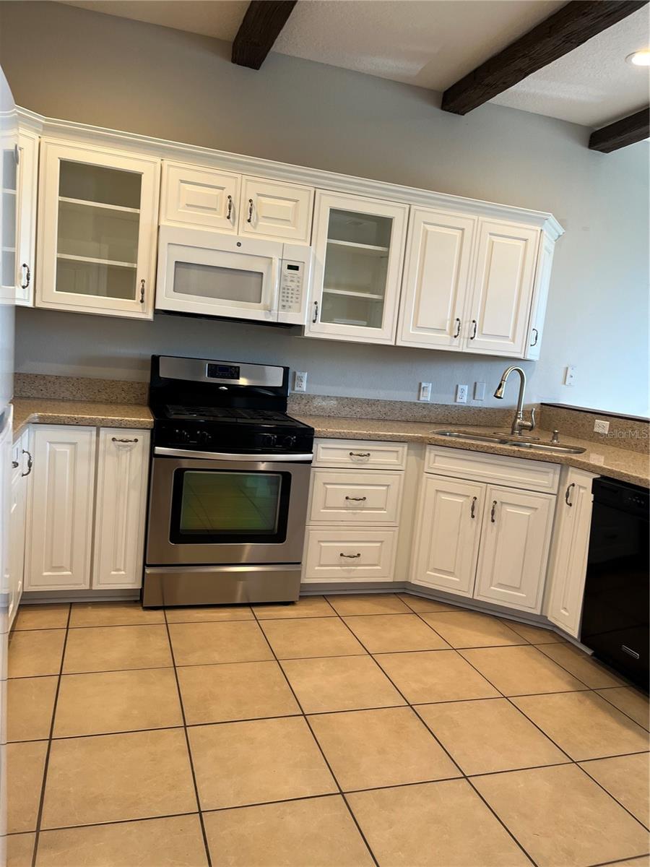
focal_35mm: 26
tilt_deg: -8.4
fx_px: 651
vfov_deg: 67.3
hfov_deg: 53.1
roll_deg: -5.3
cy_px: 434
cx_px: 325
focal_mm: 5.1
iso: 64
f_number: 1.6
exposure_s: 1/60
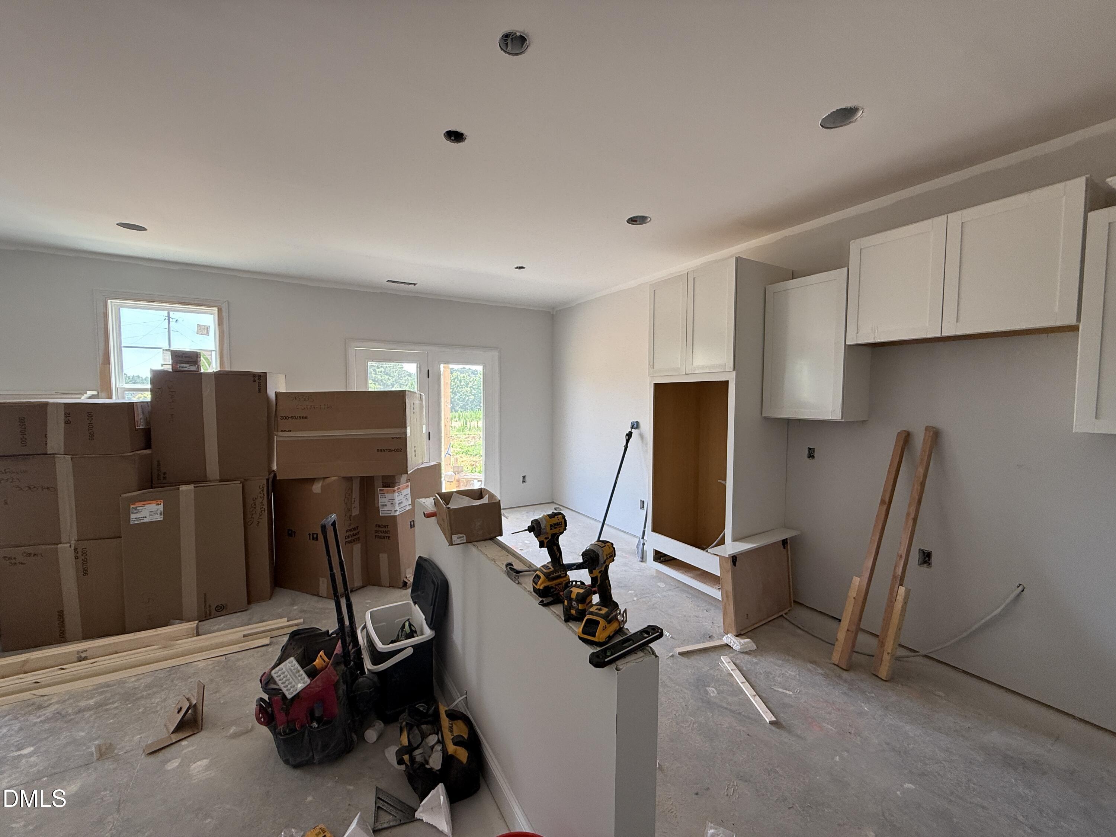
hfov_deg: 102.1
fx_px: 451
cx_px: 558
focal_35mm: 14
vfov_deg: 85.7
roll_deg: -0.3
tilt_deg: -2.5
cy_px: 418
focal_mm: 2.22
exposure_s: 1/99
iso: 100
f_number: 2.2
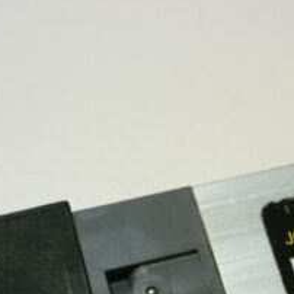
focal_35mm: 76
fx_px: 730
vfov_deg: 22.1
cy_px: 277
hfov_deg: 22.6
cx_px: 207
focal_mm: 5.2
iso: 400
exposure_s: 1/25
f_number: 3.3
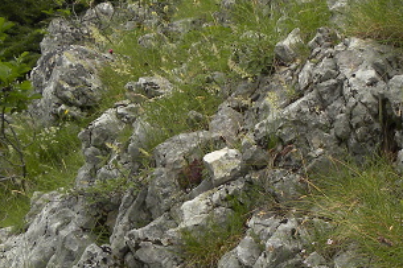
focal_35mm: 71
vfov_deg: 19.2
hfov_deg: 28.1
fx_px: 794
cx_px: 303
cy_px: 148
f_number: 2.8
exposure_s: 1/250
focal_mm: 4.6
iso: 100
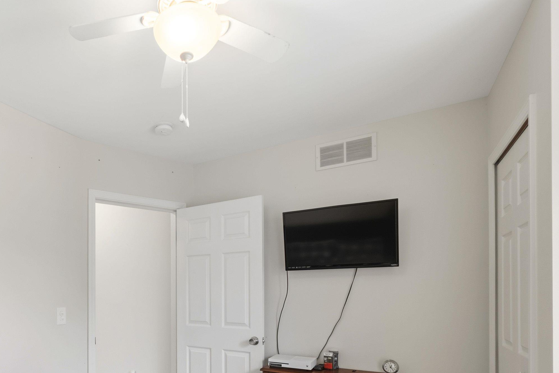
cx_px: 162
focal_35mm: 23
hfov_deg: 72.4
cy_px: 285
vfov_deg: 52.4
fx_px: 357
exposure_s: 1
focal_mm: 10
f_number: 8
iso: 640
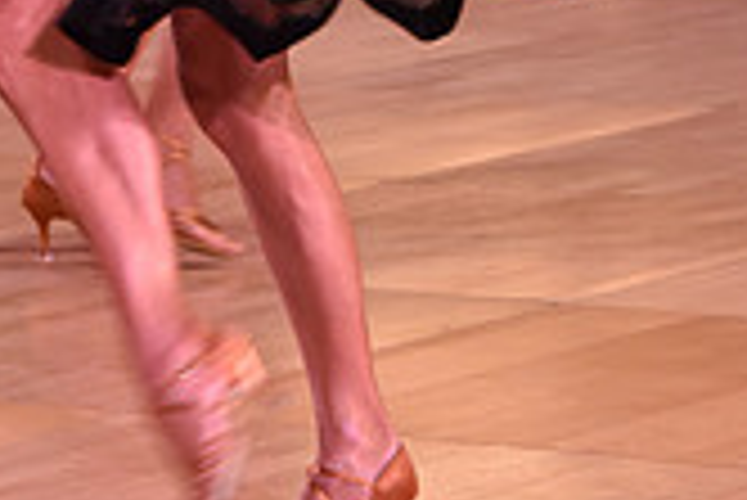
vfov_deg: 4.2
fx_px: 6687
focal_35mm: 322
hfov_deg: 6.4
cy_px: -342
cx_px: 349
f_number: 4.5
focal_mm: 92
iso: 1250
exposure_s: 1/250
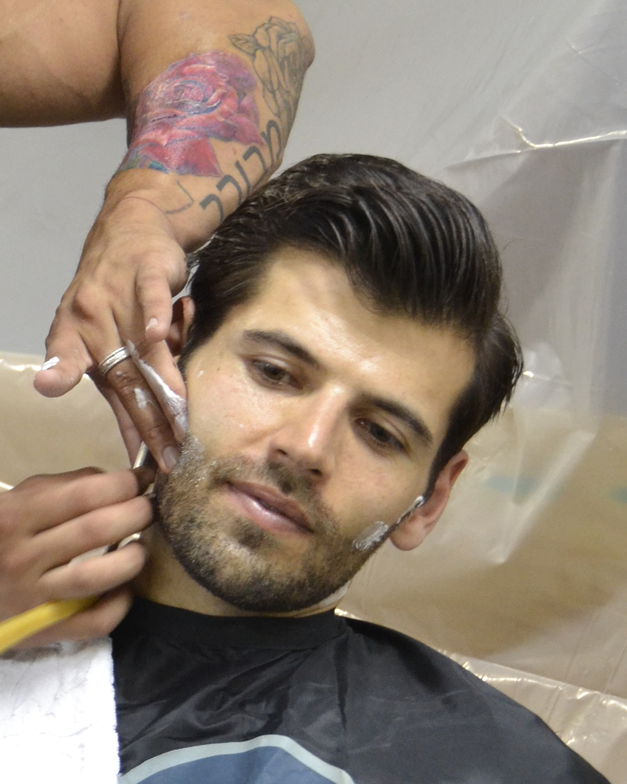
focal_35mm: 134
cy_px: 564
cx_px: -101
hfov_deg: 11.3
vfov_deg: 14.3
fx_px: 3108
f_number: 5
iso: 1800
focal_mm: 32
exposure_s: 1/30
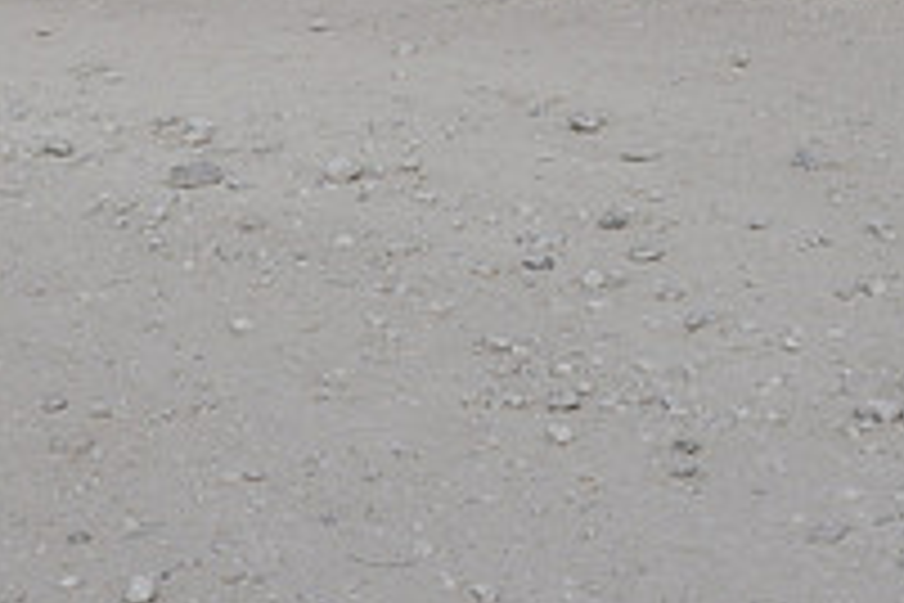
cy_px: -169
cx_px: 580
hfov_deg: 16.9
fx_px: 3038
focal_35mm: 121
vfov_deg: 11.1
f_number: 8
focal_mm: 28
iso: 200
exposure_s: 1/250
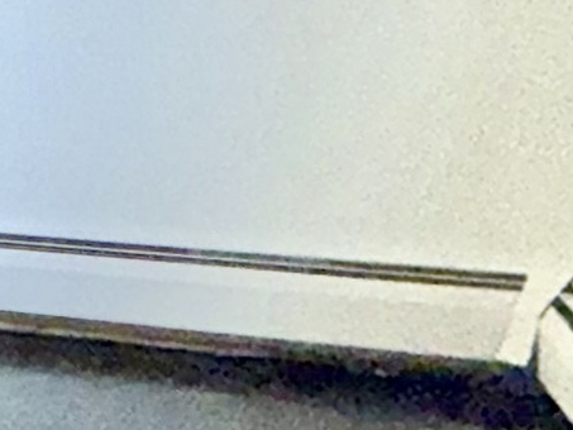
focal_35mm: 95
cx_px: -1150
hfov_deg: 11.4
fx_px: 1573
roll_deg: +0.5
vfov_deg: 15.5
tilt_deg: -5.8
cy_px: 139
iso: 40
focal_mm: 2.22
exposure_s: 1/120
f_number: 2.2
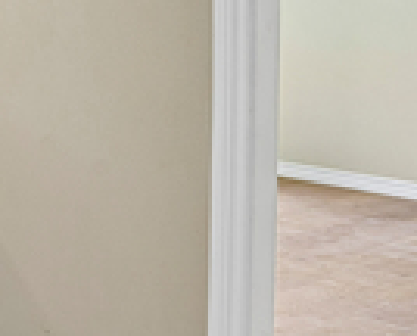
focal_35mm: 76
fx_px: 941
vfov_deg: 19.3
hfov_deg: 15.9
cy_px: -42
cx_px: -523
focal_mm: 17
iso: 400
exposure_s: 1/25
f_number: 8
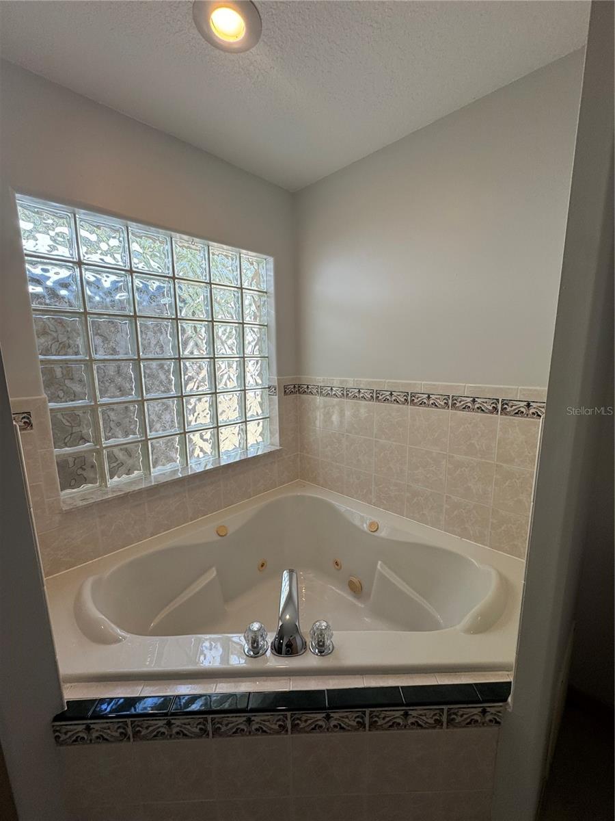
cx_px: 308
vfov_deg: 102.1
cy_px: 410
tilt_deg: -10.0
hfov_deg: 85.7
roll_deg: +1.0
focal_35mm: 14
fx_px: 332
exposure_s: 1/120
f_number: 2.2
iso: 50
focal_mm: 2.22
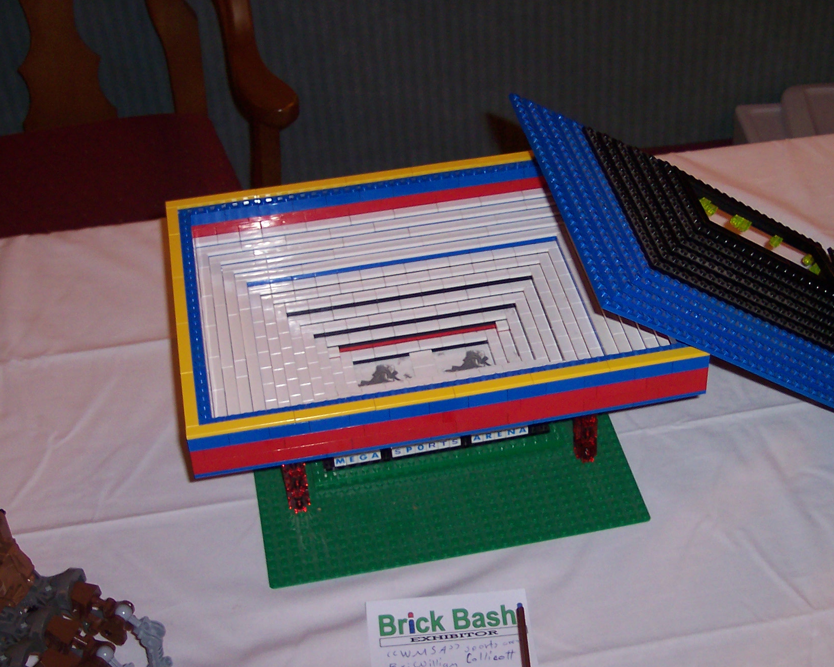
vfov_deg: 26.2
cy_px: 324
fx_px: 1432
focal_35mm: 58
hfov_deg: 32.4
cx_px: 480
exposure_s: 1/30
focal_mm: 8
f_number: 2.8
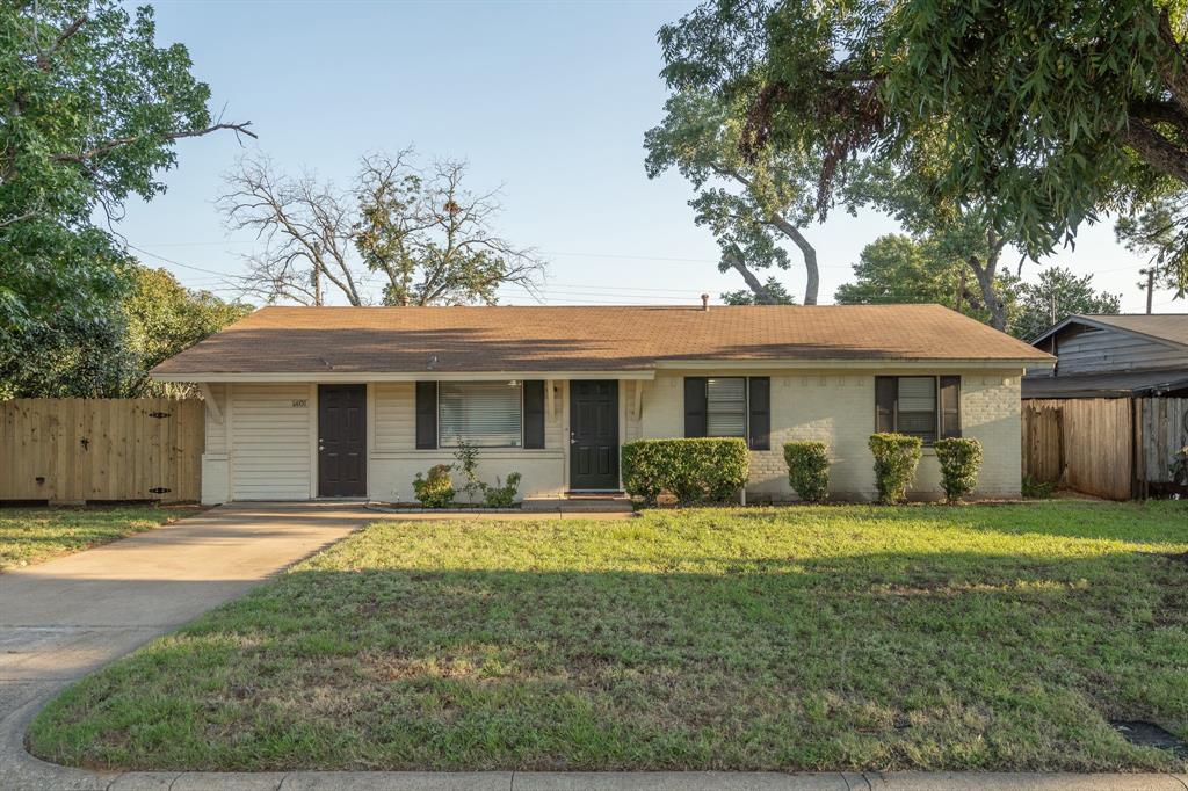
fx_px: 792
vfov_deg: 53.1
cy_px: 396
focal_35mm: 24
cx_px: 594
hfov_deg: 73.8
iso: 125
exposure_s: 1/50
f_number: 7.1
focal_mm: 24
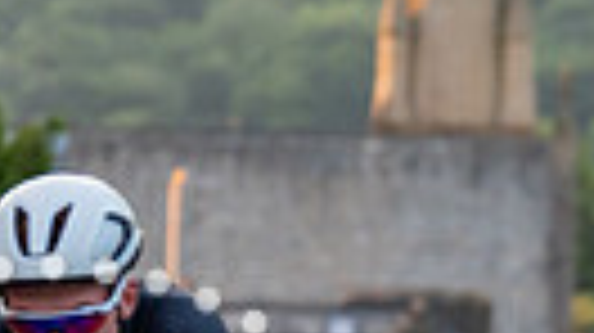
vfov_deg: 2.8
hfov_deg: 5.0
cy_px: 448
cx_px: 752
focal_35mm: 434
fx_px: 6830
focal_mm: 94
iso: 2000
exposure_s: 1/1000
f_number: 2.8
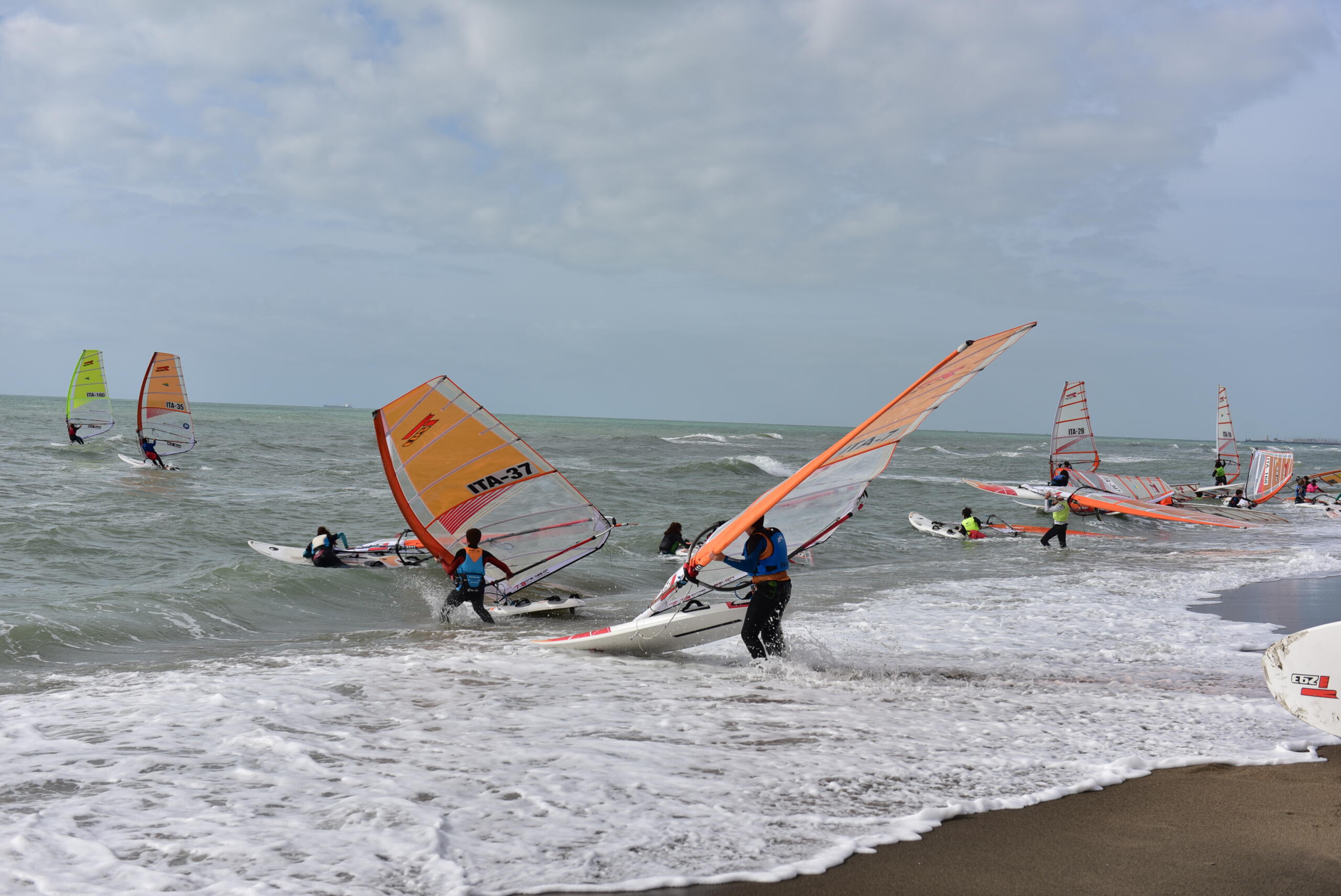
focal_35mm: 48
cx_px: 670
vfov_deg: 28.1
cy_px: 448
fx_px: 1789
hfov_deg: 41.1
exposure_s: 1/1250
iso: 100
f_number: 5
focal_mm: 48
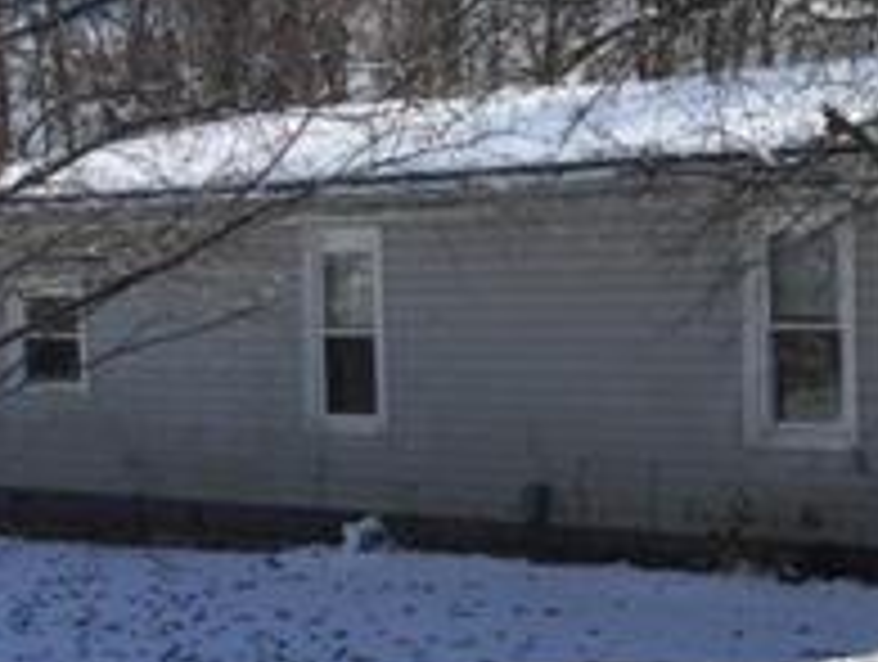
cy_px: 414
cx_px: 995
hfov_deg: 19.6
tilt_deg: -3.9
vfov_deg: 15.6
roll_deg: +0.9
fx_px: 2414
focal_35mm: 95
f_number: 2.2
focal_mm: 4.15
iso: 32
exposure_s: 1/2326
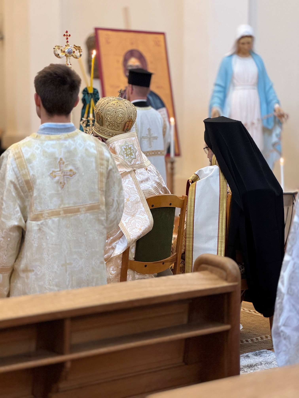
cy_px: 199
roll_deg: -0.3
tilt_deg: -5.1
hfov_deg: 19.1
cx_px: 150
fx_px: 887
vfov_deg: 25.3
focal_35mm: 77
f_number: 2.8
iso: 500
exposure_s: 1/50
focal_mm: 9
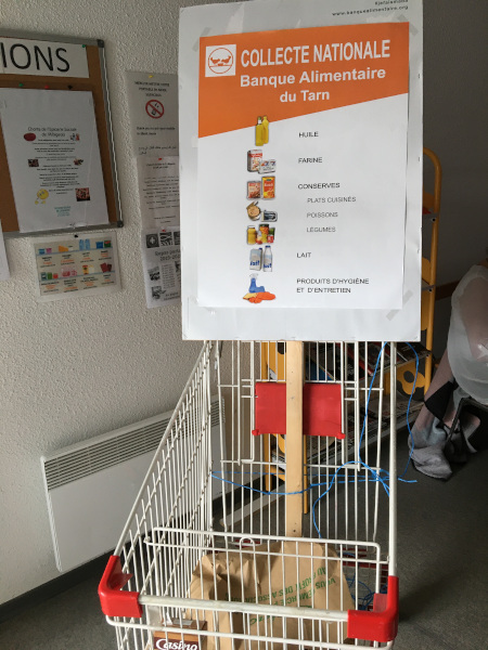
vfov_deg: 61.7
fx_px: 545
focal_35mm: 29
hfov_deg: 48.2
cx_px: 244
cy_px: 325
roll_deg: +2.8
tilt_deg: -16.0
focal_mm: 4.15
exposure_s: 1/33
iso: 50
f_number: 2.2
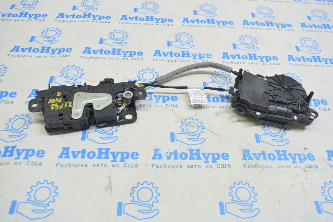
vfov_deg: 39.9
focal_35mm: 33
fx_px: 305
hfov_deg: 57.3
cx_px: 166
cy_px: 111
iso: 400
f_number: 5.6
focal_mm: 22
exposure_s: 1/20
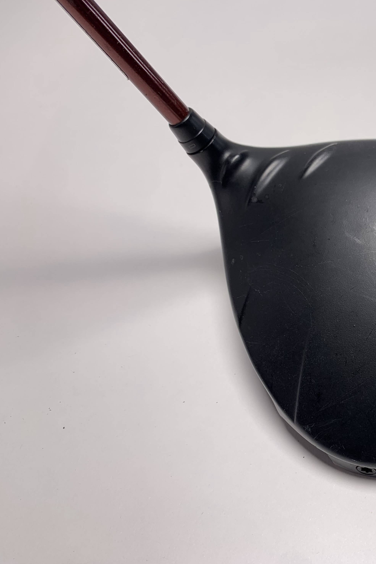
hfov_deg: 32.9
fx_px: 580
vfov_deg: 51.9
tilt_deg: -50.3
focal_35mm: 37
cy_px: 288
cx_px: 379
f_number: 1.8
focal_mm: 4.25
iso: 25
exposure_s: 1/167
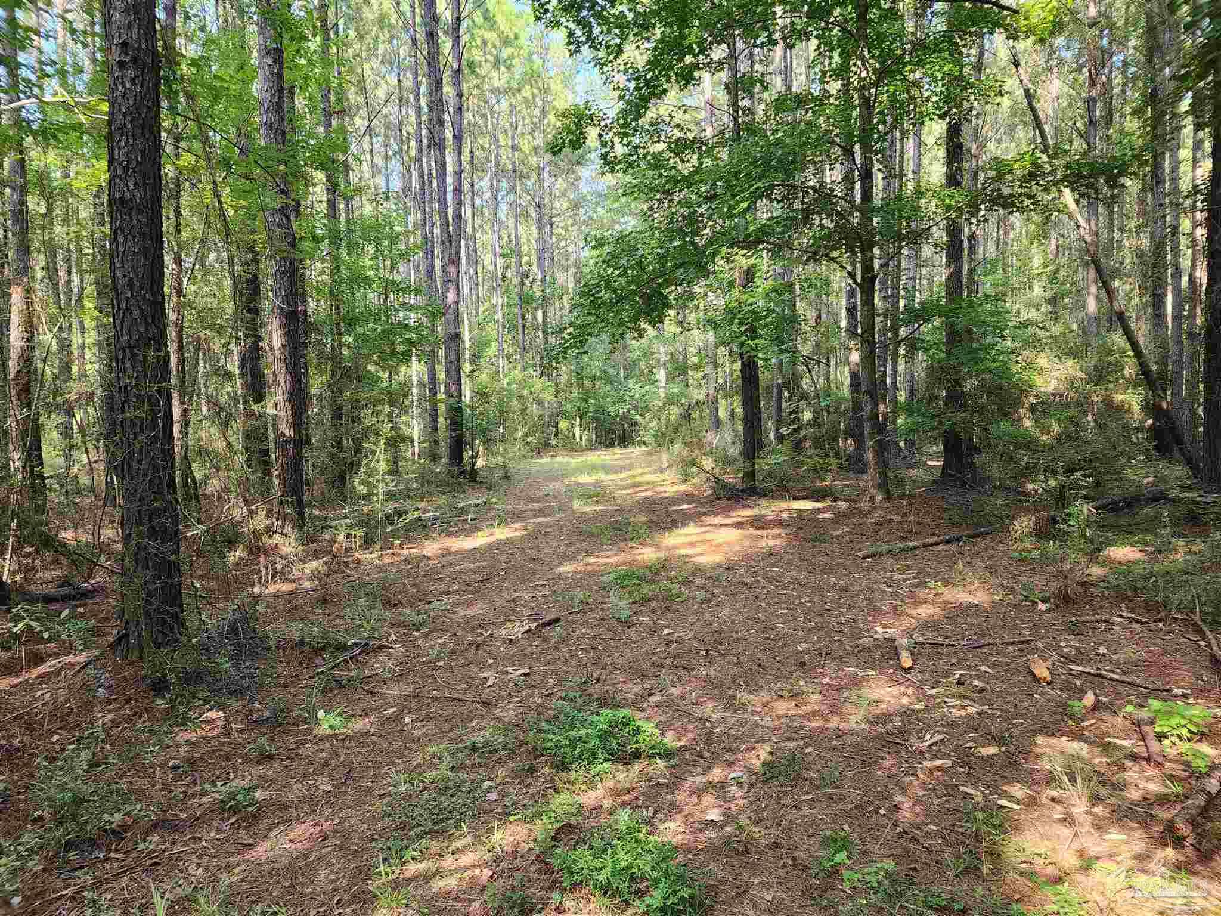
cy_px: 458
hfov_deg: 73.9
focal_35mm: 23
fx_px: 811
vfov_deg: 58.9
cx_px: 610
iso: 125
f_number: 1.8
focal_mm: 6.4
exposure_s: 1/180
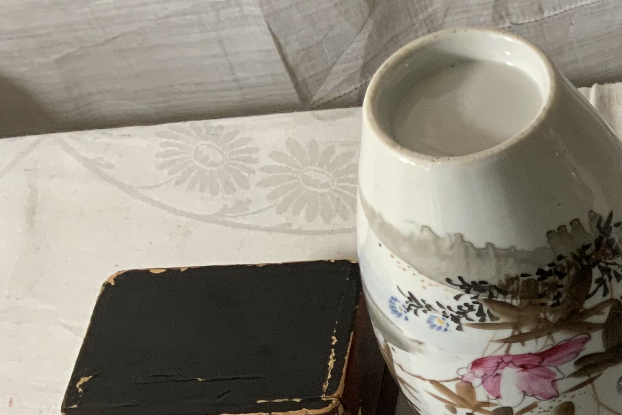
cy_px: 363
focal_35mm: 86
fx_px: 1486
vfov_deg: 15.7
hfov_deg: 20.8
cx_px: 884
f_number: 1.8
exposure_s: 1/60
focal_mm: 3
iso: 100
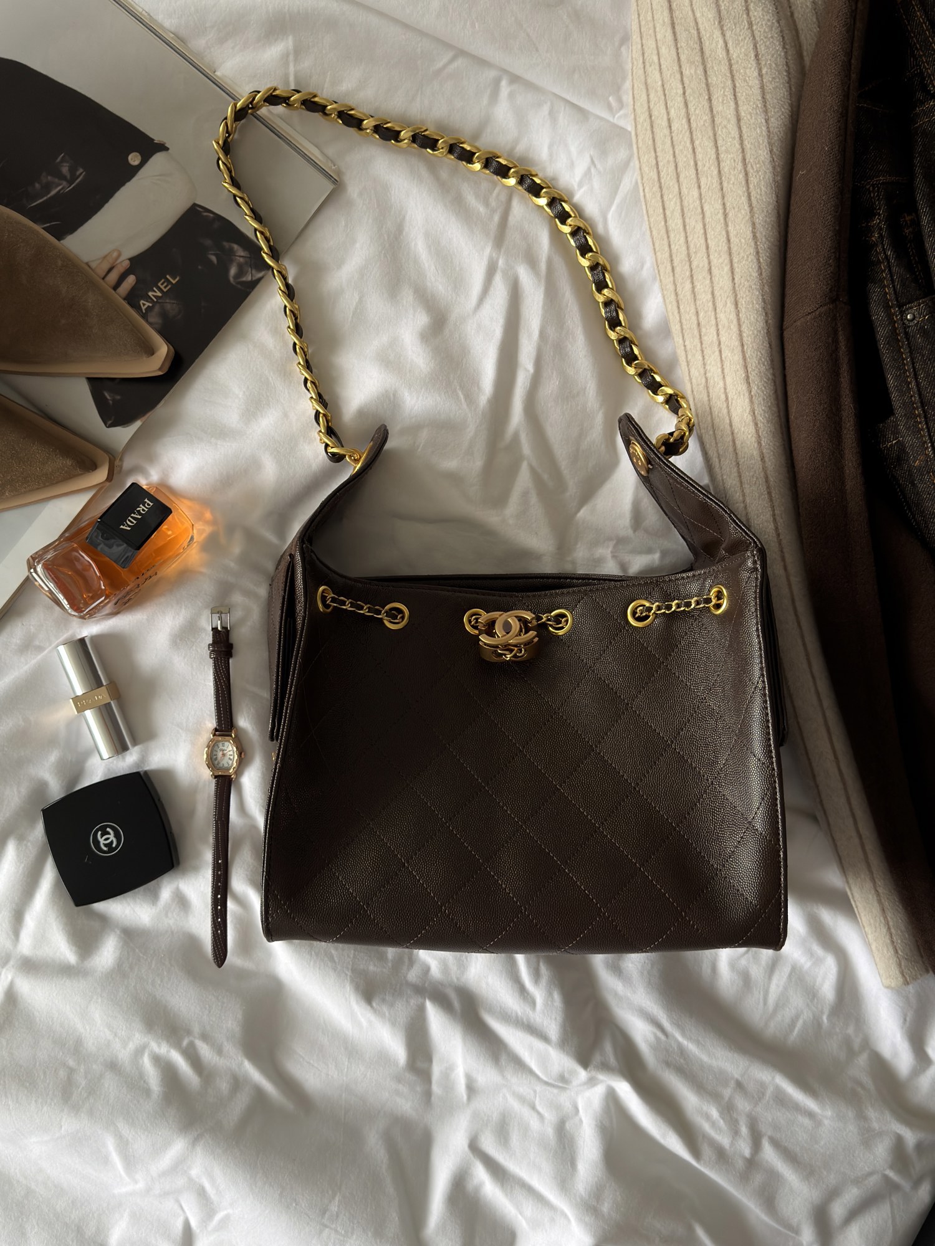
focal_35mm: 35
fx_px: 1260
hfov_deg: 40.7
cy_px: 623
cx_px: 468
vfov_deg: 52.6
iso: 160
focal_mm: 6.76
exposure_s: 1/60
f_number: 1.78
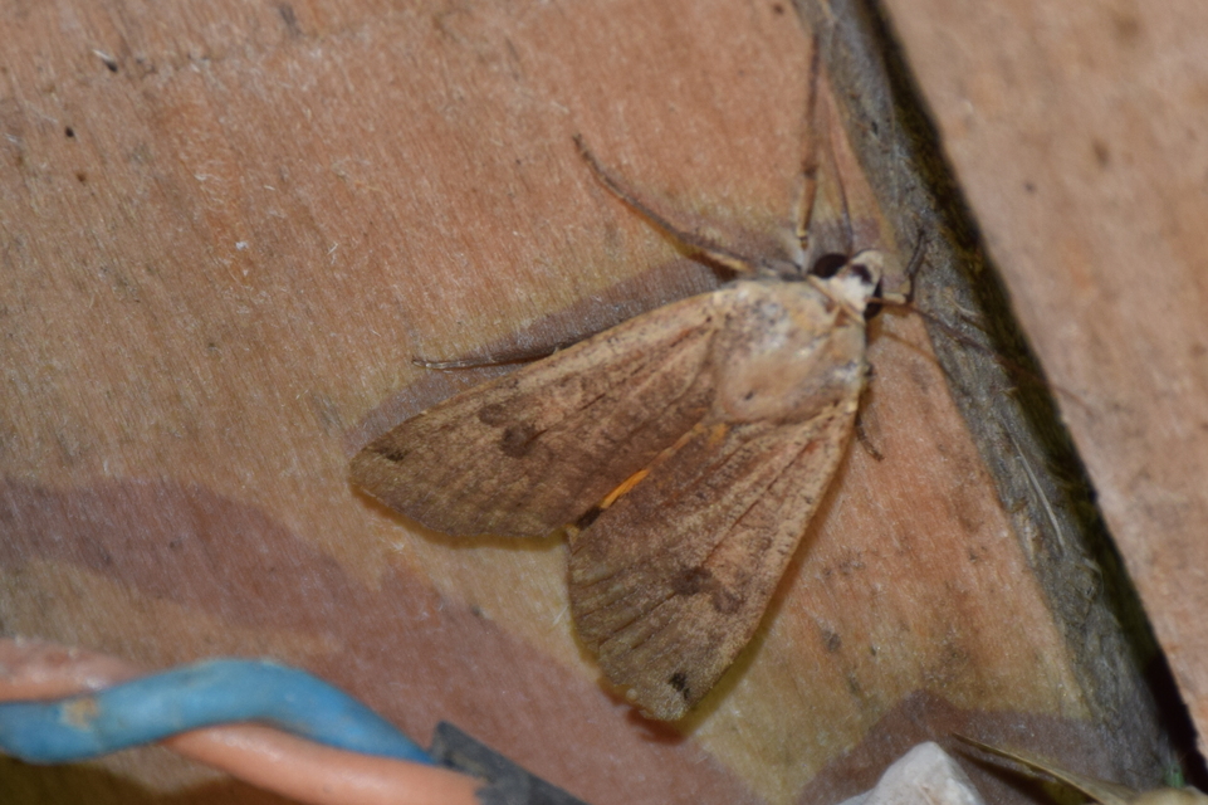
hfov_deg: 9.8
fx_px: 7044
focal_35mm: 210
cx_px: 604
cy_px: 402
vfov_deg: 6.5
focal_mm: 140
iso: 320
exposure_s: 1/60
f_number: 5.6
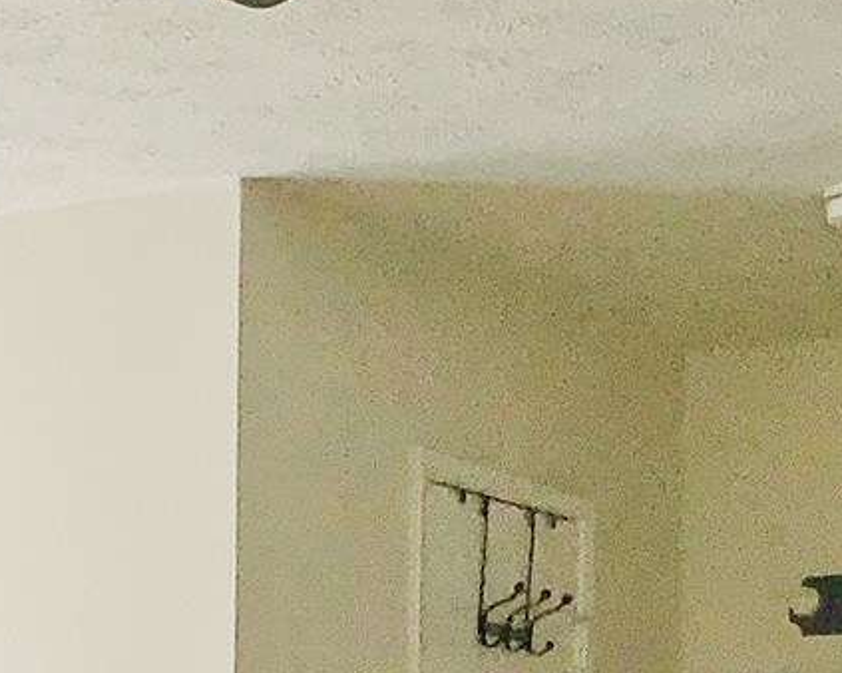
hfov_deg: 15.6
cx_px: 195
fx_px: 3064
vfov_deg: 12.0
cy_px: 994
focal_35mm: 123
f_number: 1.8
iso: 25
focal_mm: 4.25
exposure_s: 1/52
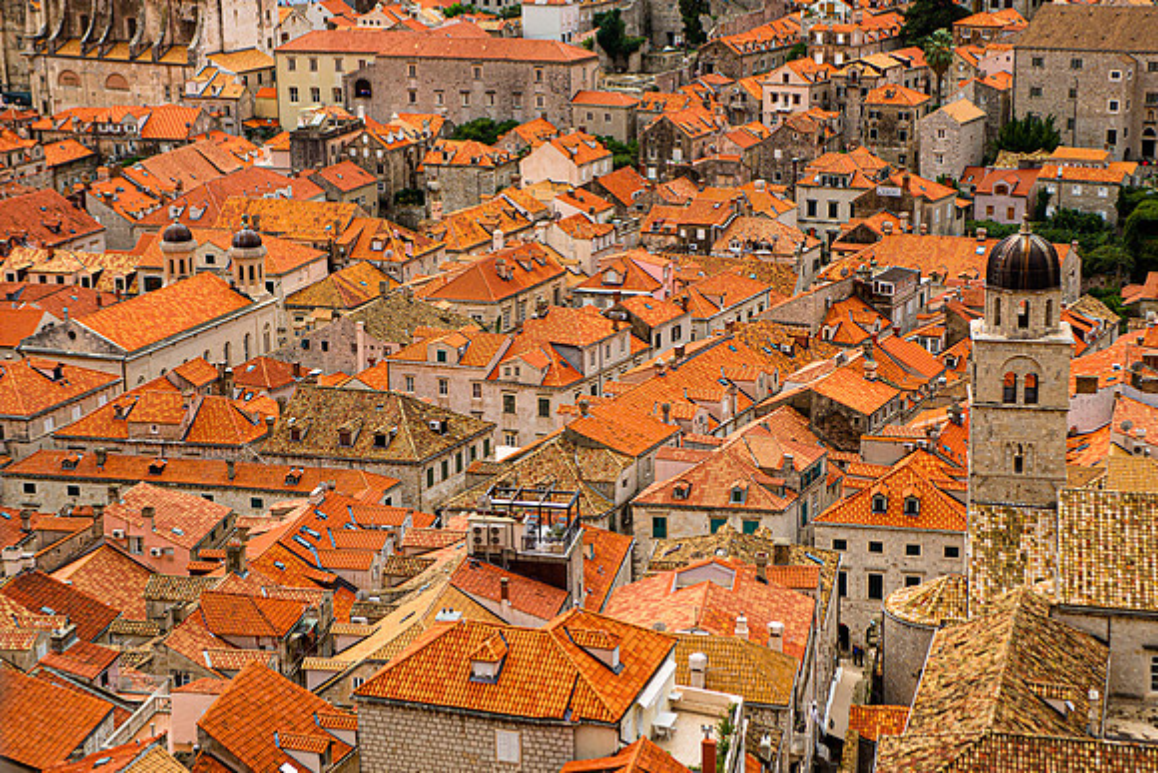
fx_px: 2041
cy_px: 327
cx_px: 579
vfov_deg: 21.4
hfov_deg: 31.7
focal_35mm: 63
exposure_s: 1/750
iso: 400
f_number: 5.6
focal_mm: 55
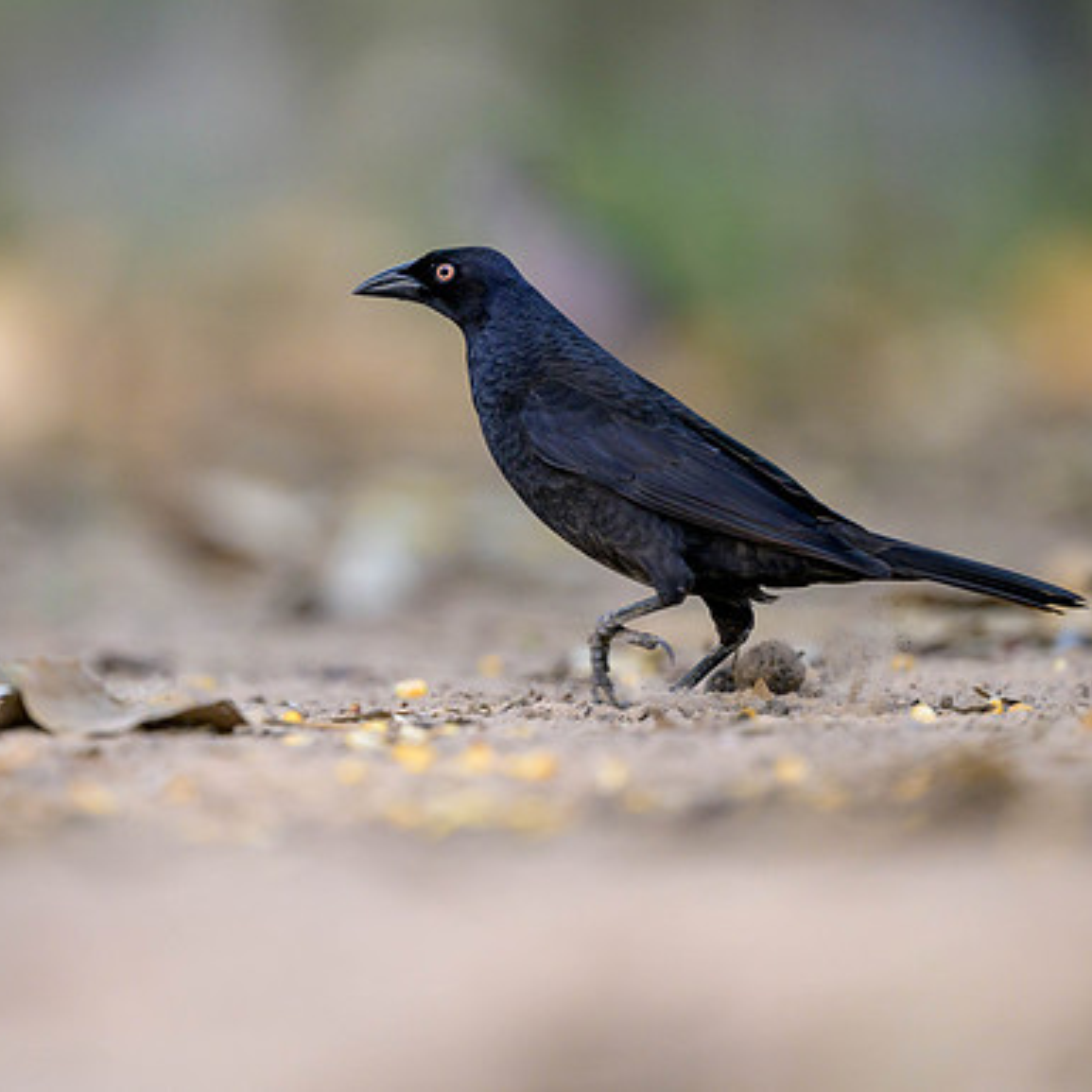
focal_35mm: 720
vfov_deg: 2.4
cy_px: 399
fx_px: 25697
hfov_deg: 2.4
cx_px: 338
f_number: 2.8
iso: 450
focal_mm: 400
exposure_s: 1/1600
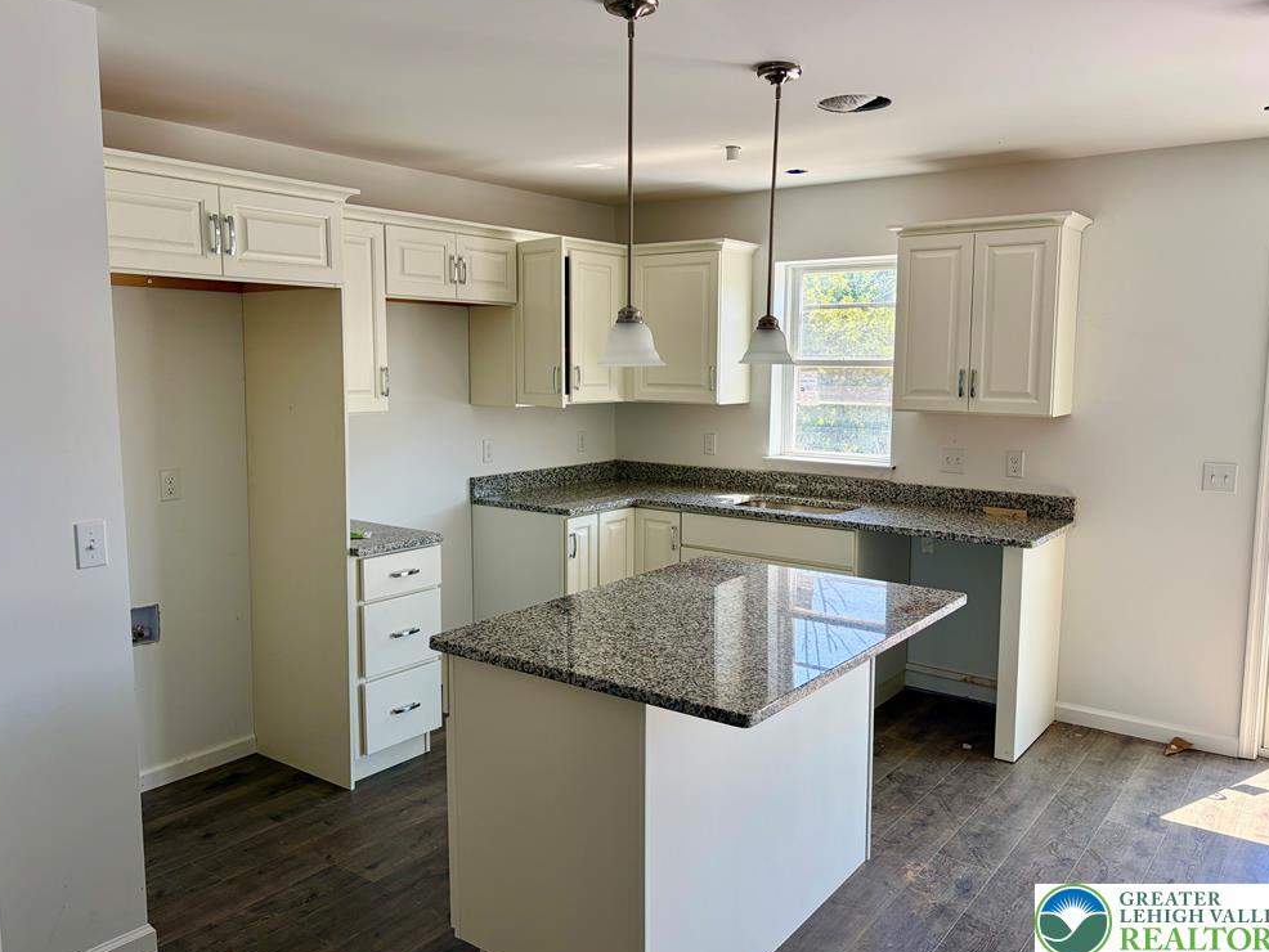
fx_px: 990
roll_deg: -1.5
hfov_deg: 65.3
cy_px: 476
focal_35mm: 27
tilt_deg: -3.0
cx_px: 638
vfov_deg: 51.4
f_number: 1.6
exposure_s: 1/244
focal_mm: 5.96
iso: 50
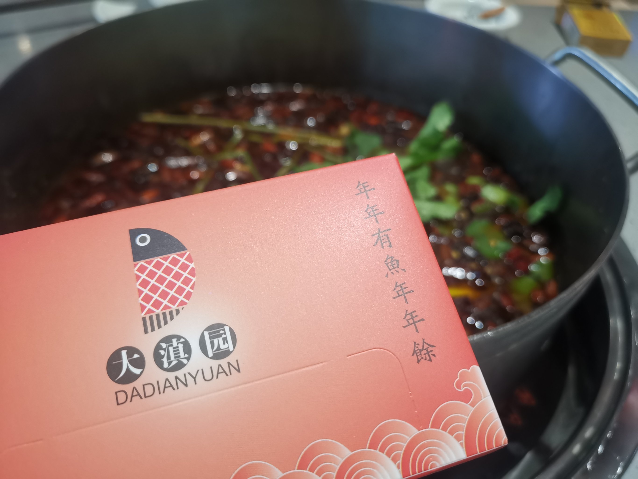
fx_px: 498
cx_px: 319
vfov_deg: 51.4
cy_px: 240
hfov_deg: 65.3
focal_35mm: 27
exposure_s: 1/33.3
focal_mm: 5.58
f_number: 1.8
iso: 400
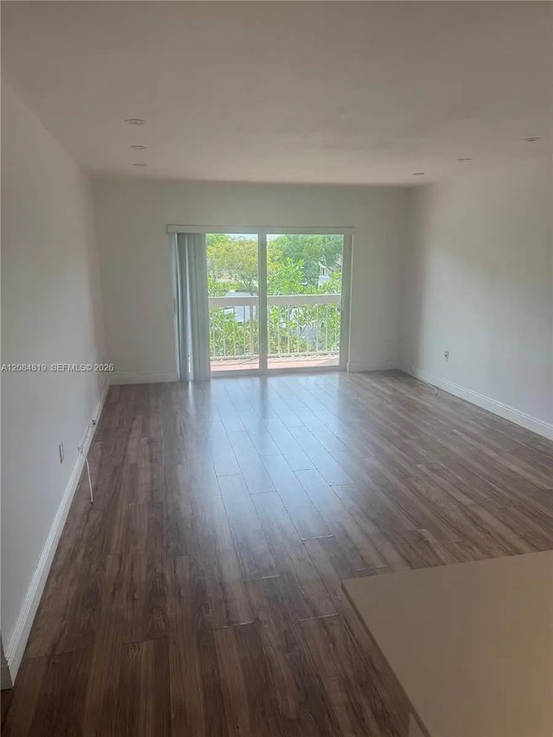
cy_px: 368
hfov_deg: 56.8
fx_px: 511
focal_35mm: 24
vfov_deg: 71.6
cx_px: 276
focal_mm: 6.76
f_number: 1.78
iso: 64
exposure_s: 1/204
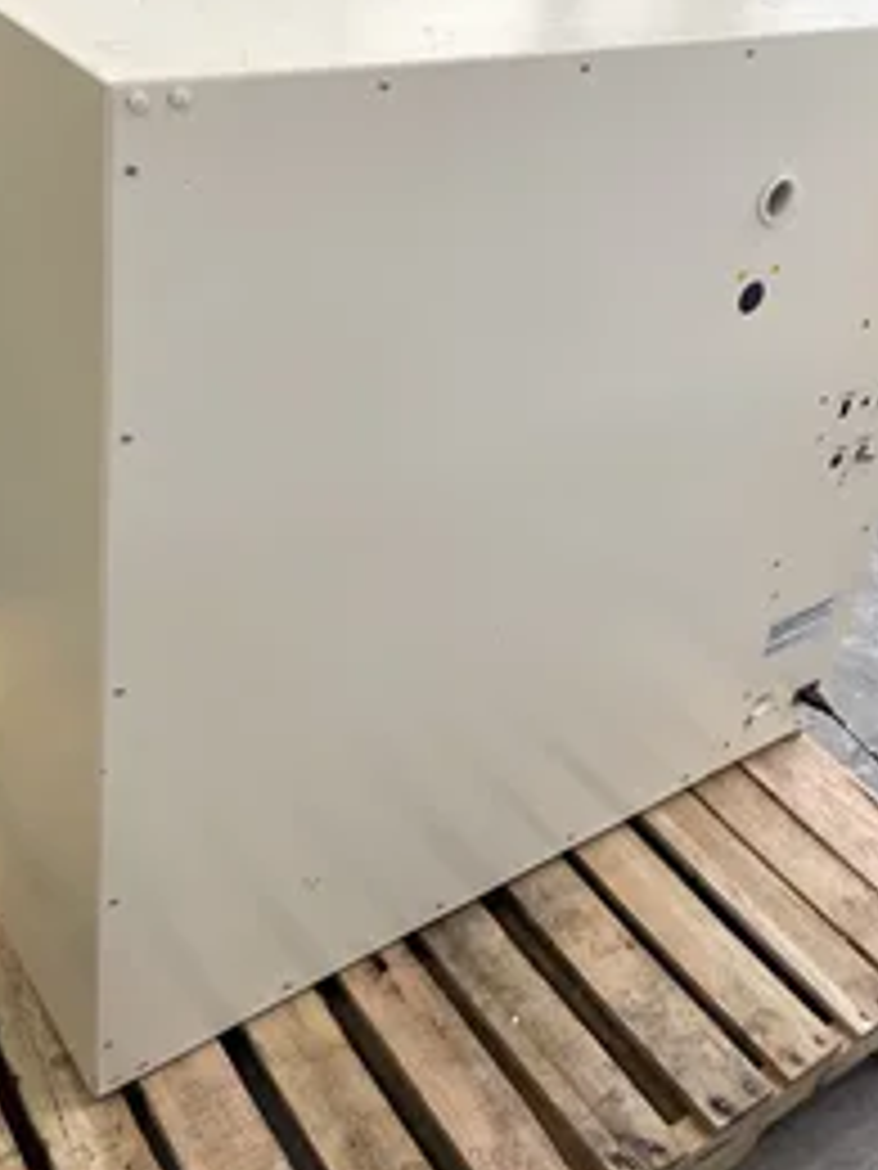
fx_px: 1353
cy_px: 374
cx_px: 410
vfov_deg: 45.9
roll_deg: -8.7
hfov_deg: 35.9
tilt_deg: -24.8
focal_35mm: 40
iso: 125
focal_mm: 4.2
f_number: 1.6
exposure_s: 1/60
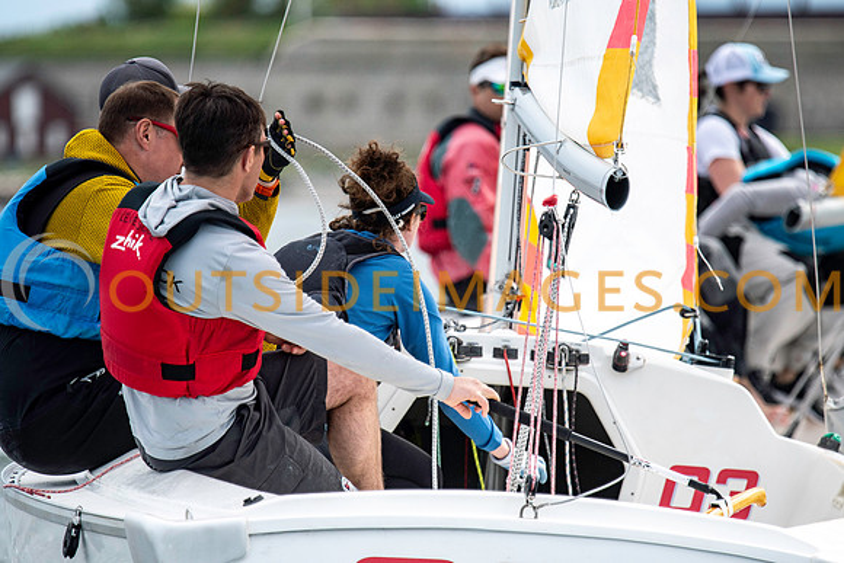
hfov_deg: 4.6
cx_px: 422
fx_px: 10552
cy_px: 282
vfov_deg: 3.1
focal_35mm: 450
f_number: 4
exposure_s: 1/3200
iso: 250
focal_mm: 300
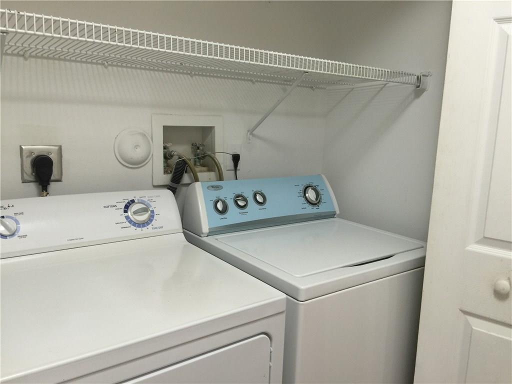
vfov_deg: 48.2
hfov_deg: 61.7
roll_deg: -2.8
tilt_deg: -8.2
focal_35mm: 29
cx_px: 256
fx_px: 429
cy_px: 192
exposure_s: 1/15
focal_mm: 4.15
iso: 50
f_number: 2.2
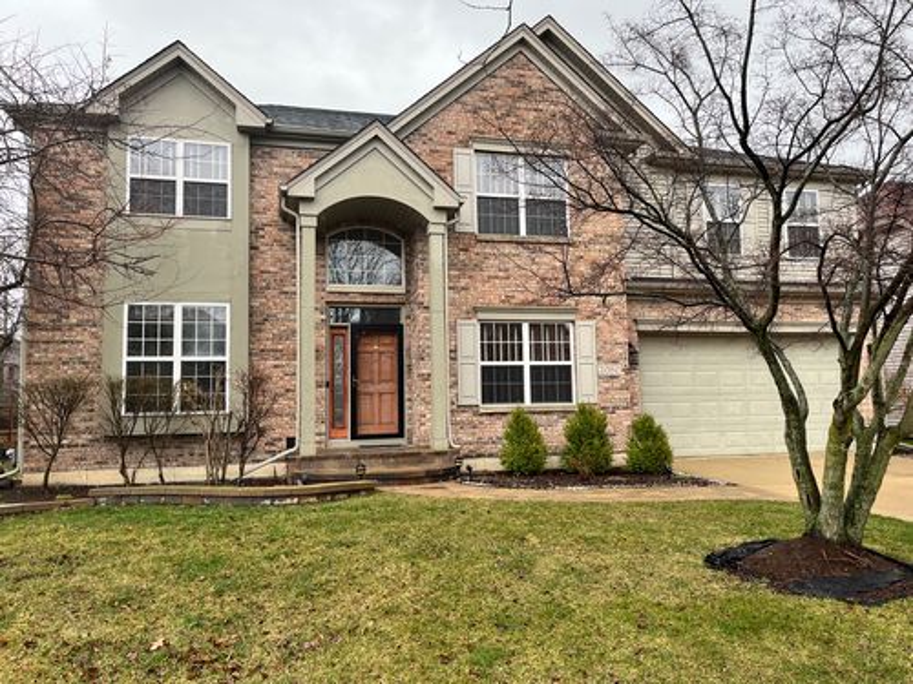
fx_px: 686
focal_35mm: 26
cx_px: 456
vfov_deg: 53.1
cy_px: 342
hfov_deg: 67.3
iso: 40
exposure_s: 1/165
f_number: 1.6
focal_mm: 5.1
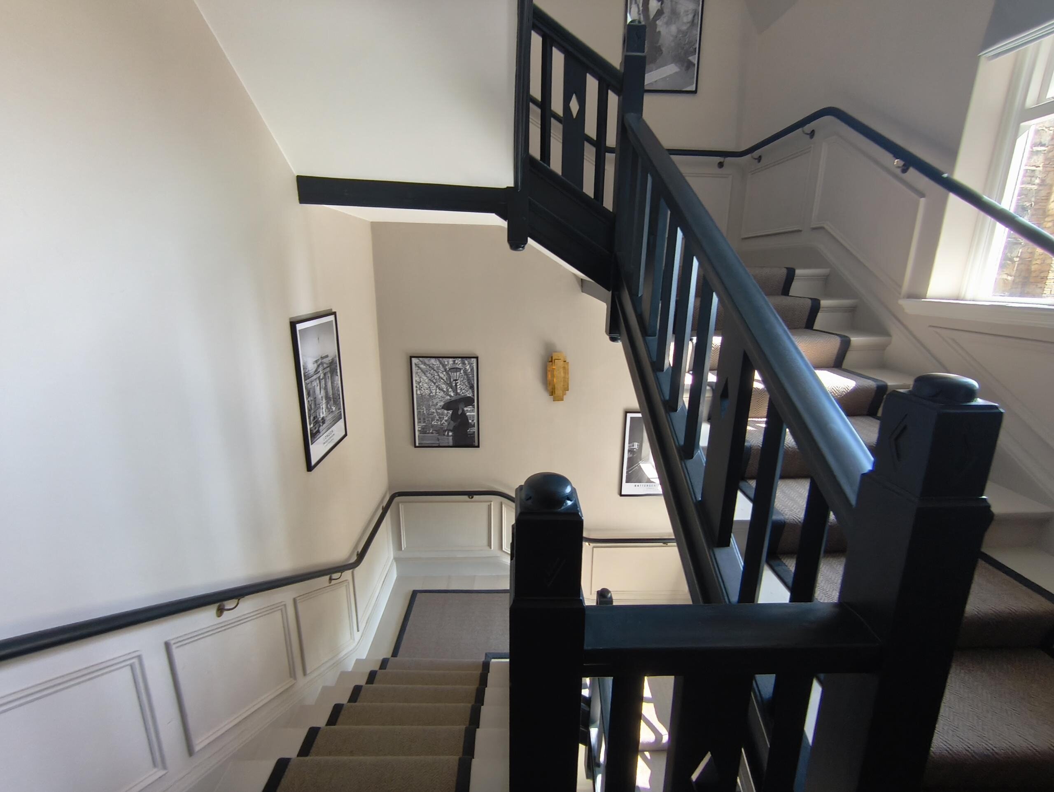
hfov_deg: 98.1
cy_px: 396
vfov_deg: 81.8
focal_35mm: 15
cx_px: 527
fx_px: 457
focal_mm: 1.65
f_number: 2.2
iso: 100
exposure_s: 1/50.3
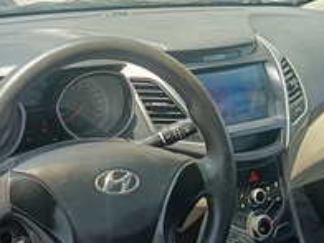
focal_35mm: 56
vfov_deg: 26.0
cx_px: 140
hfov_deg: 34.3
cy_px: 82
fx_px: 524
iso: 100
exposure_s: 1/130
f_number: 1.75
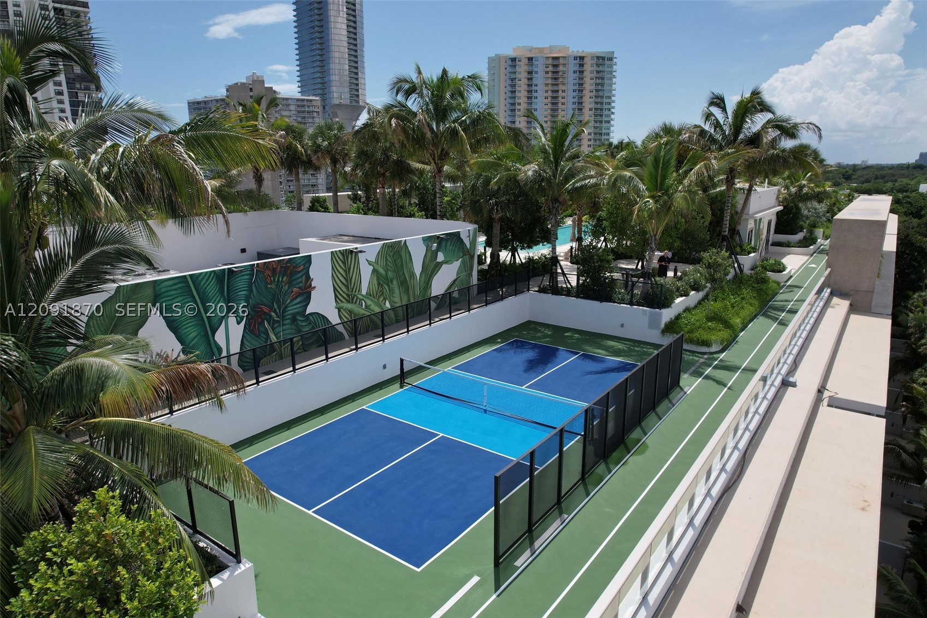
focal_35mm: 22
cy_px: 309
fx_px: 566
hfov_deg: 78.6
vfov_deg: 57.2
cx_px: 464
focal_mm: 8.4
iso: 100
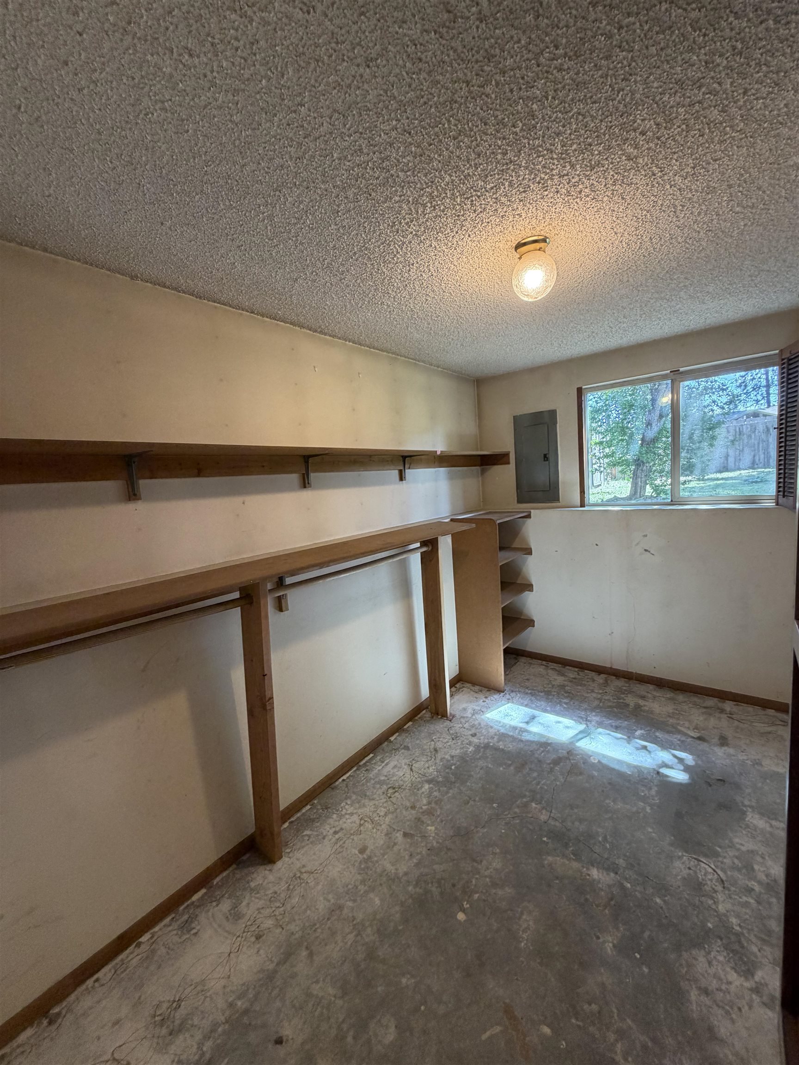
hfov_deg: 85.7
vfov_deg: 102.1
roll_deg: +5.8
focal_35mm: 14
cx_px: 400
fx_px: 431
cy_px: 532
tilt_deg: -7.4
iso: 200
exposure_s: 1/60
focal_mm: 2.22
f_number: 2.2
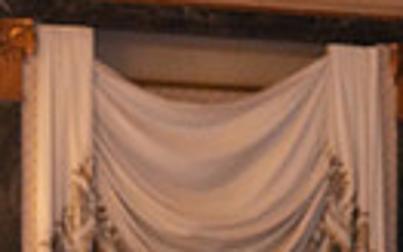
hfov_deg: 6.8
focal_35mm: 308
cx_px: 361
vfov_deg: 4.2
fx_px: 3384
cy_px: 685
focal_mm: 68
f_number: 3.2
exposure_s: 1/250
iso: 8000
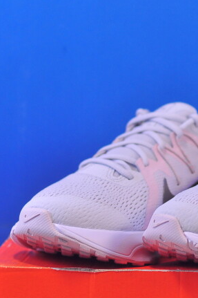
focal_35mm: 139
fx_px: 1148
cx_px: 208
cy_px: 121
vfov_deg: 14.8
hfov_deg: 9.8
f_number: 2.5
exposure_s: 1/320
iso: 250
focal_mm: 50
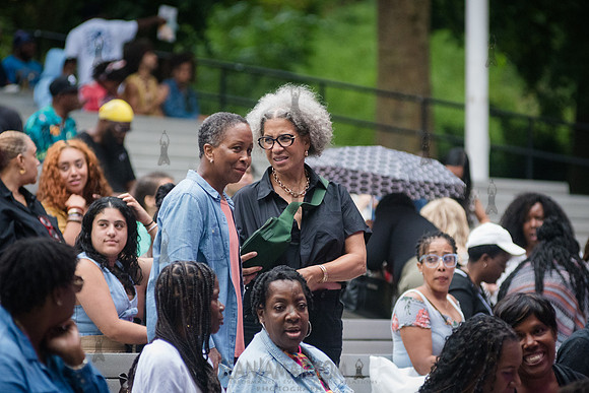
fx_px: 4348
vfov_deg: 5.2
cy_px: 209
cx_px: 317
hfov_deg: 7.7
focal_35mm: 266
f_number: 4
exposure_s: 1/500
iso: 3200
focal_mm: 200
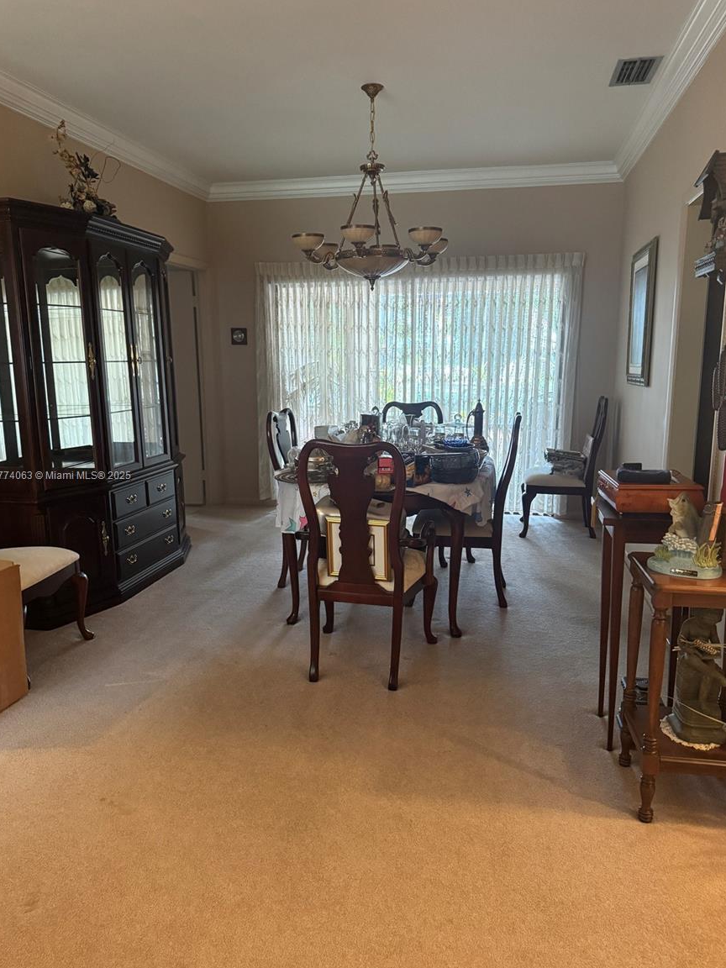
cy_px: 476
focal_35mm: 25
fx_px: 699
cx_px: 355
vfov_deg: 69.4
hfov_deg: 54.9
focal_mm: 6.76
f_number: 1.78
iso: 640
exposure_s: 1/60
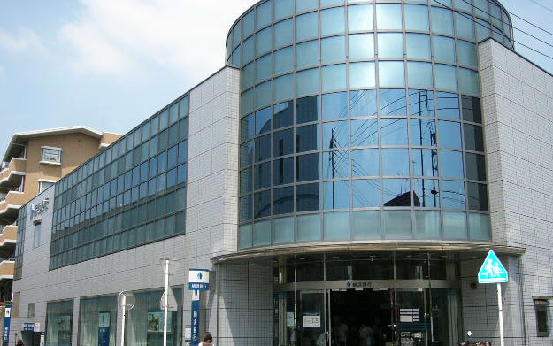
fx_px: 573
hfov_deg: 51.5
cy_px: 204
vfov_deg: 33.5
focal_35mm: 38
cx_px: 282
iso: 100
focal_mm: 5.8
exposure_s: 1/200
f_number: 8
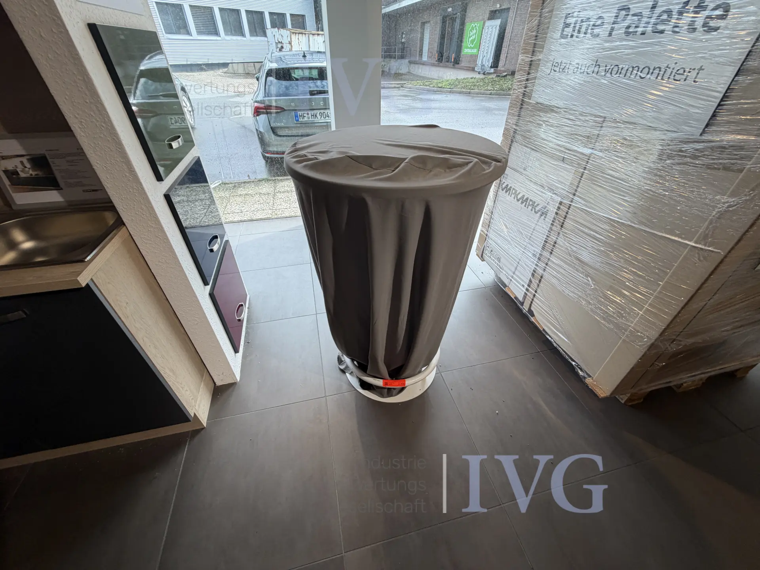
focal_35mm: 14
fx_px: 307
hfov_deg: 102.1
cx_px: 380
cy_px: 285
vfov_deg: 85.7
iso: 50
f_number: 2.2
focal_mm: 2.22
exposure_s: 1/100
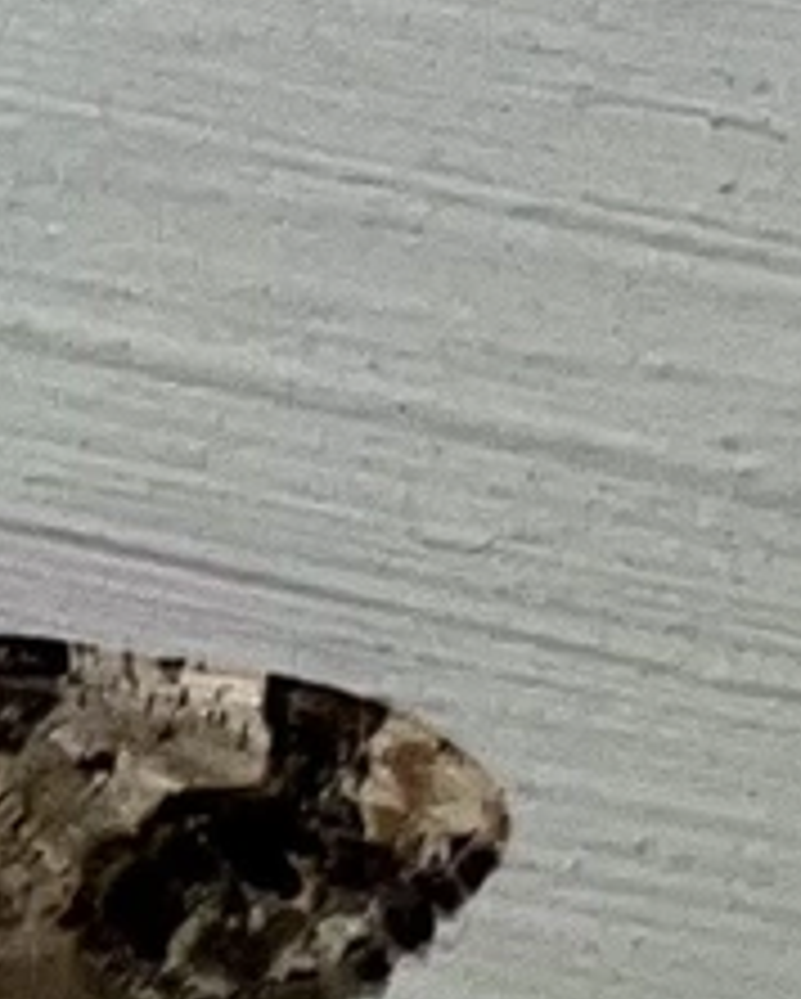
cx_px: -148
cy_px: 1094
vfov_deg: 24.3
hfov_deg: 19.8
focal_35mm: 73
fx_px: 2160
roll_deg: -8.8
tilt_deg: -4.4
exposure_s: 1/82
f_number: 1.6
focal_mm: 5.1
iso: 32
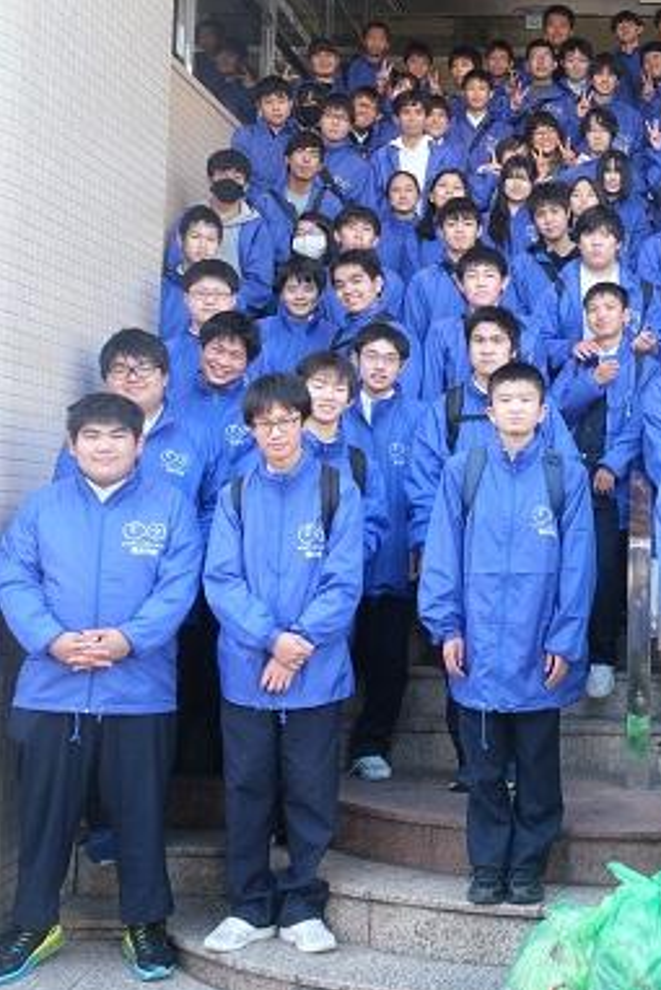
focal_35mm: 53
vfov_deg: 37.2
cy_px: 342
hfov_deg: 24.5
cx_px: 645
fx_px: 1458
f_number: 8
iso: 800
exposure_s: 1/45
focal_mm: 17.7
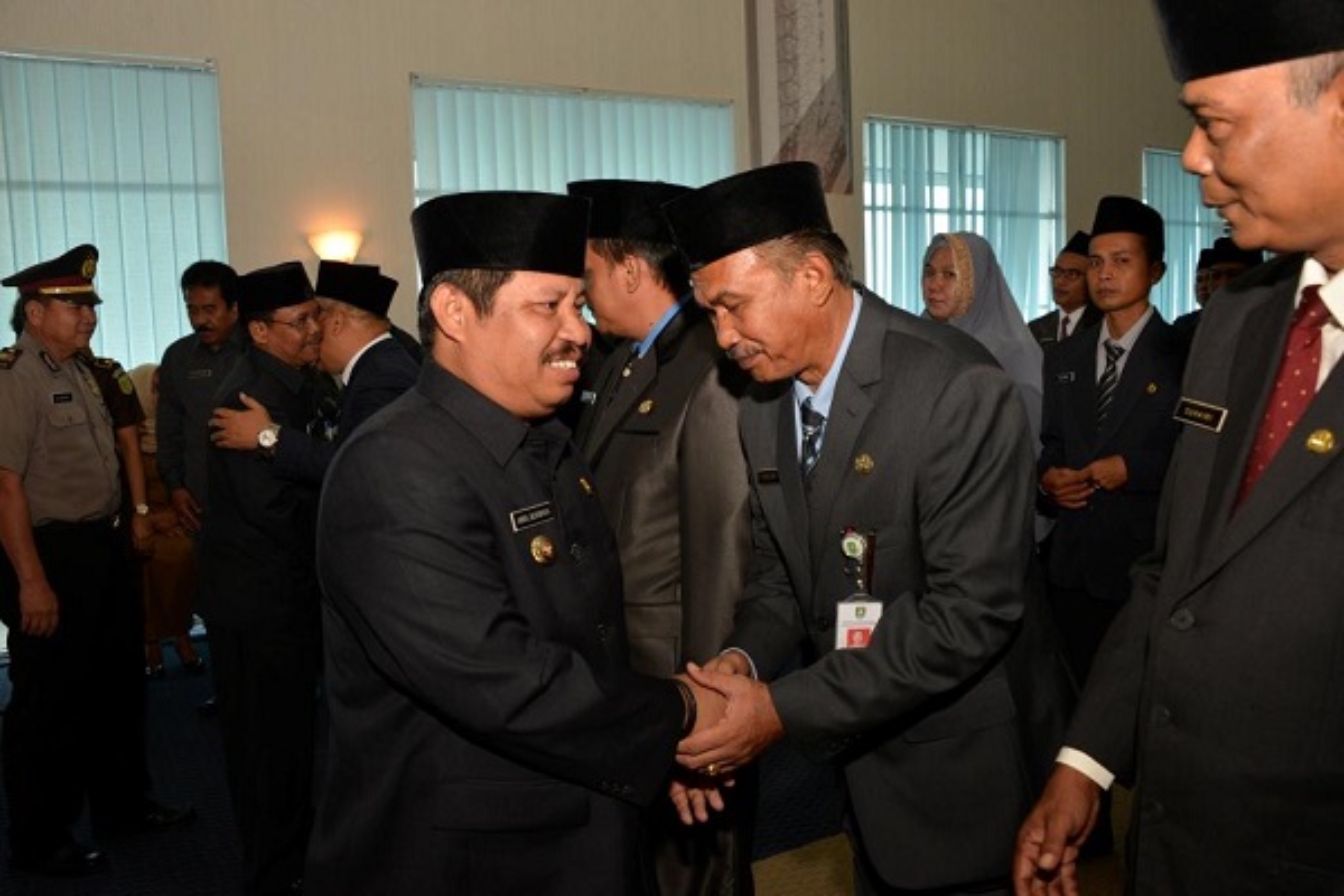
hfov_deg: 65.5
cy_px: 448
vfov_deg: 46.4
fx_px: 1045
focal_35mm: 28
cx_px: 672
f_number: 6.3
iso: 800
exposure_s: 1/160
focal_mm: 28
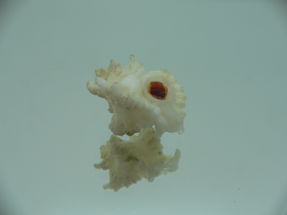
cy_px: 108
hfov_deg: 52.6
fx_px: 290
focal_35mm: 35
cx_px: 144
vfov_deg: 40.7
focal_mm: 4.6
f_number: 2.8
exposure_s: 1/60
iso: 80
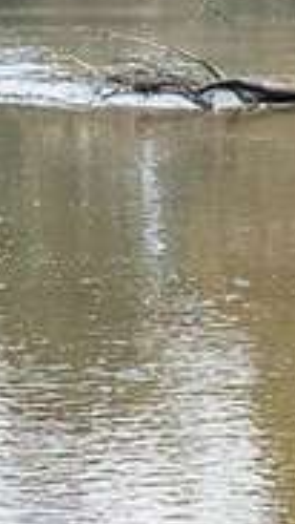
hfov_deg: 4.4
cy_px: -46
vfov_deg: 7.8
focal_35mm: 274
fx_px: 3809
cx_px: 387
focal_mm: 12.3
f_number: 2.8
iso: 100
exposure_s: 1/240
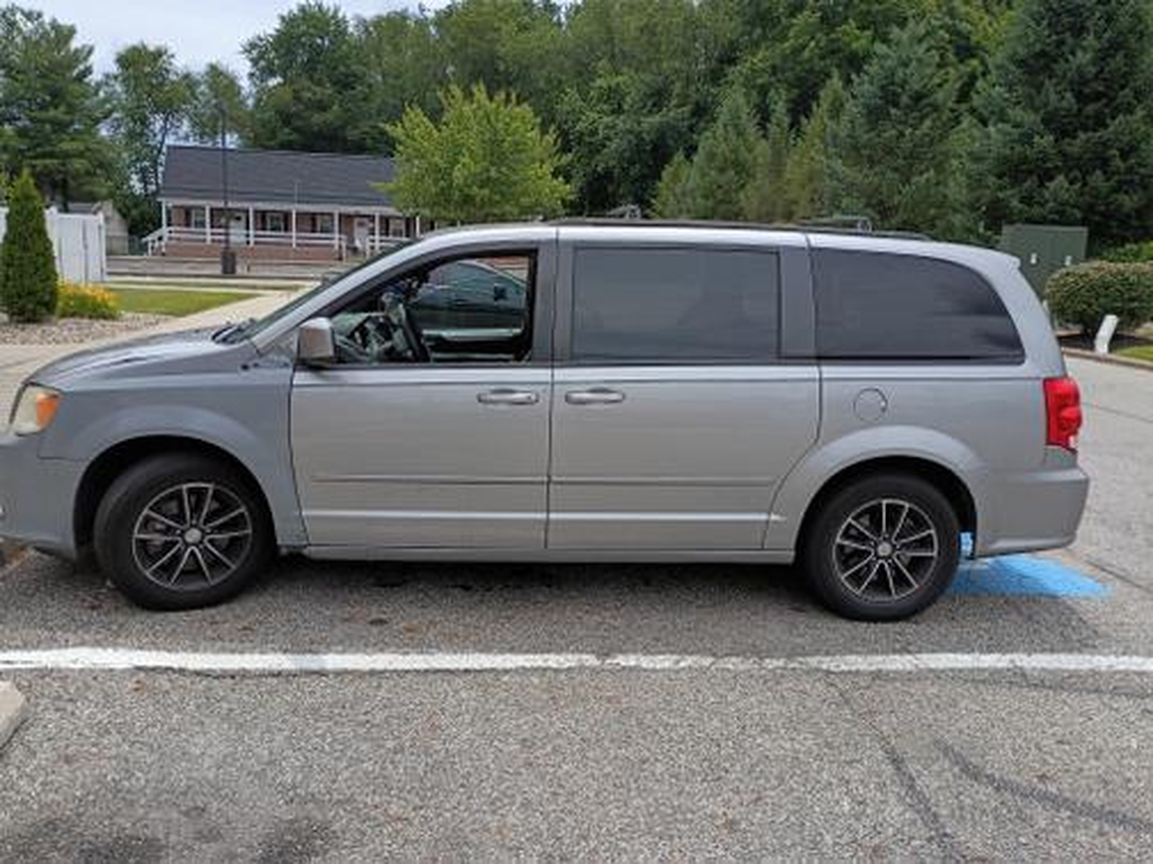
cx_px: 576
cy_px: 432
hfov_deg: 61.7
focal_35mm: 29
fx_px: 966
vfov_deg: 48.2
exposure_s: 1/926
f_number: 1.8
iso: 104
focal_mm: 4.27
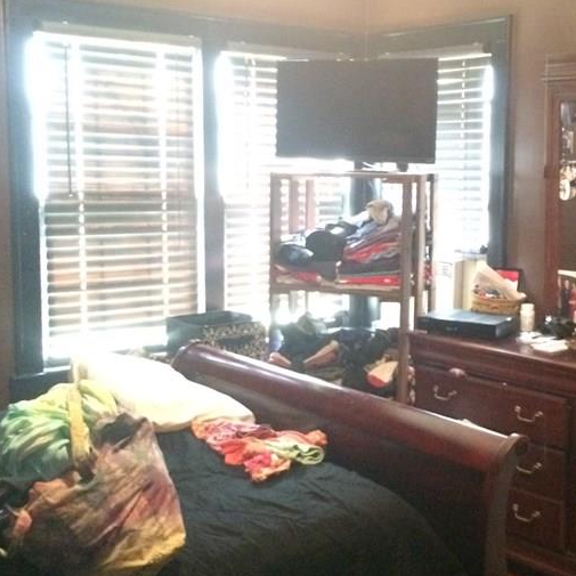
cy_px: 271
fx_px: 979
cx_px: 407
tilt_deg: -7.0
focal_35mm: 52
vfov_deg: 32.8
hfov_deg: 32.4
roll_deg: +0.6
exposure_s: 1/15
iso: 800
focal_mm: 4.15
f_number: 2.2
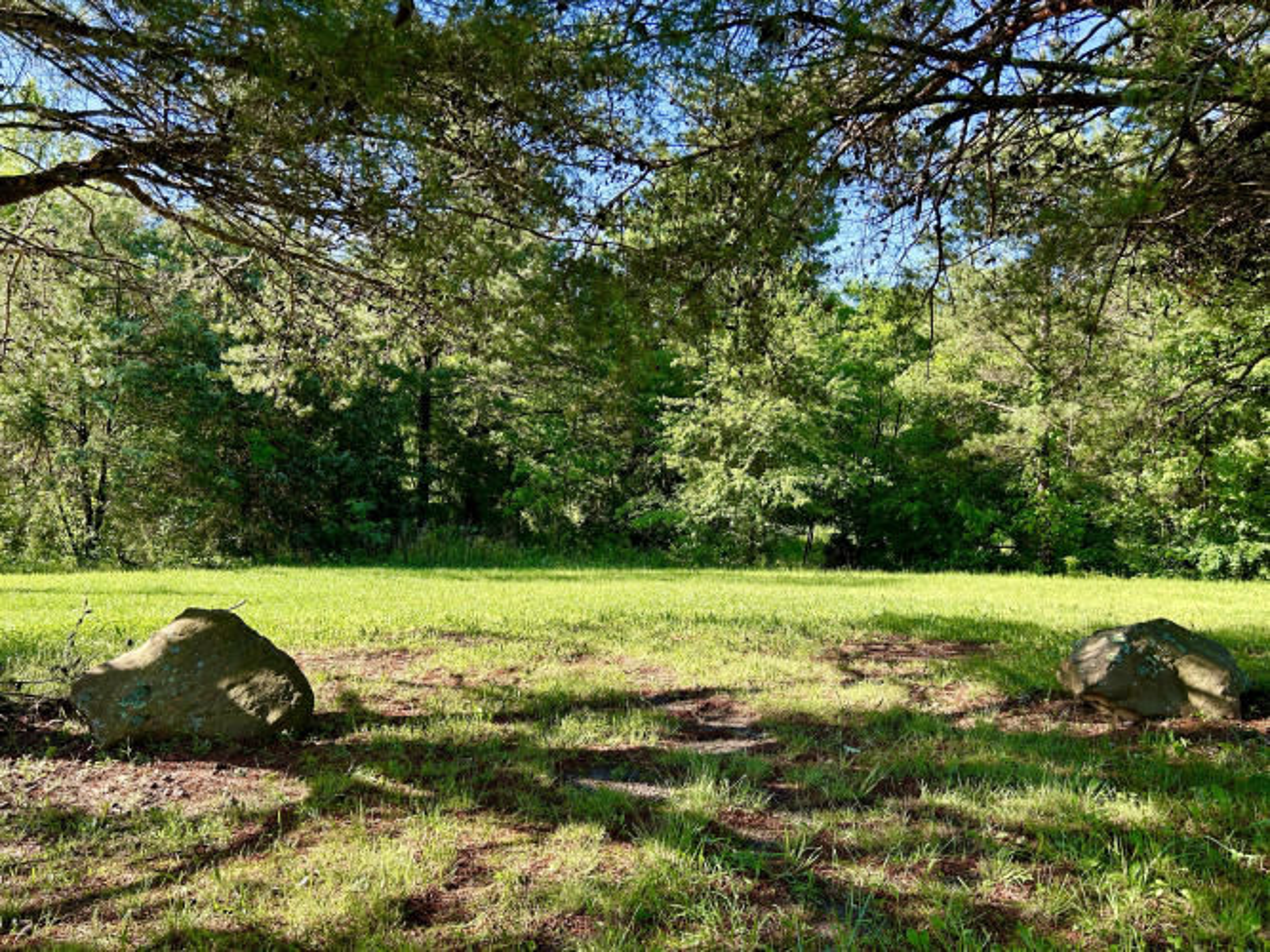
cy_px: 476
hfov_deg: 67.3
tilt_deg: -5.5
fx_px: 954
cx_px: 635
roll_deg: +0.5
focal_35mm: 26
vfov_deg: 53.0
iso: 50
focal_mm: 5.7
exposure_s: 1/578
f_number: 1.5
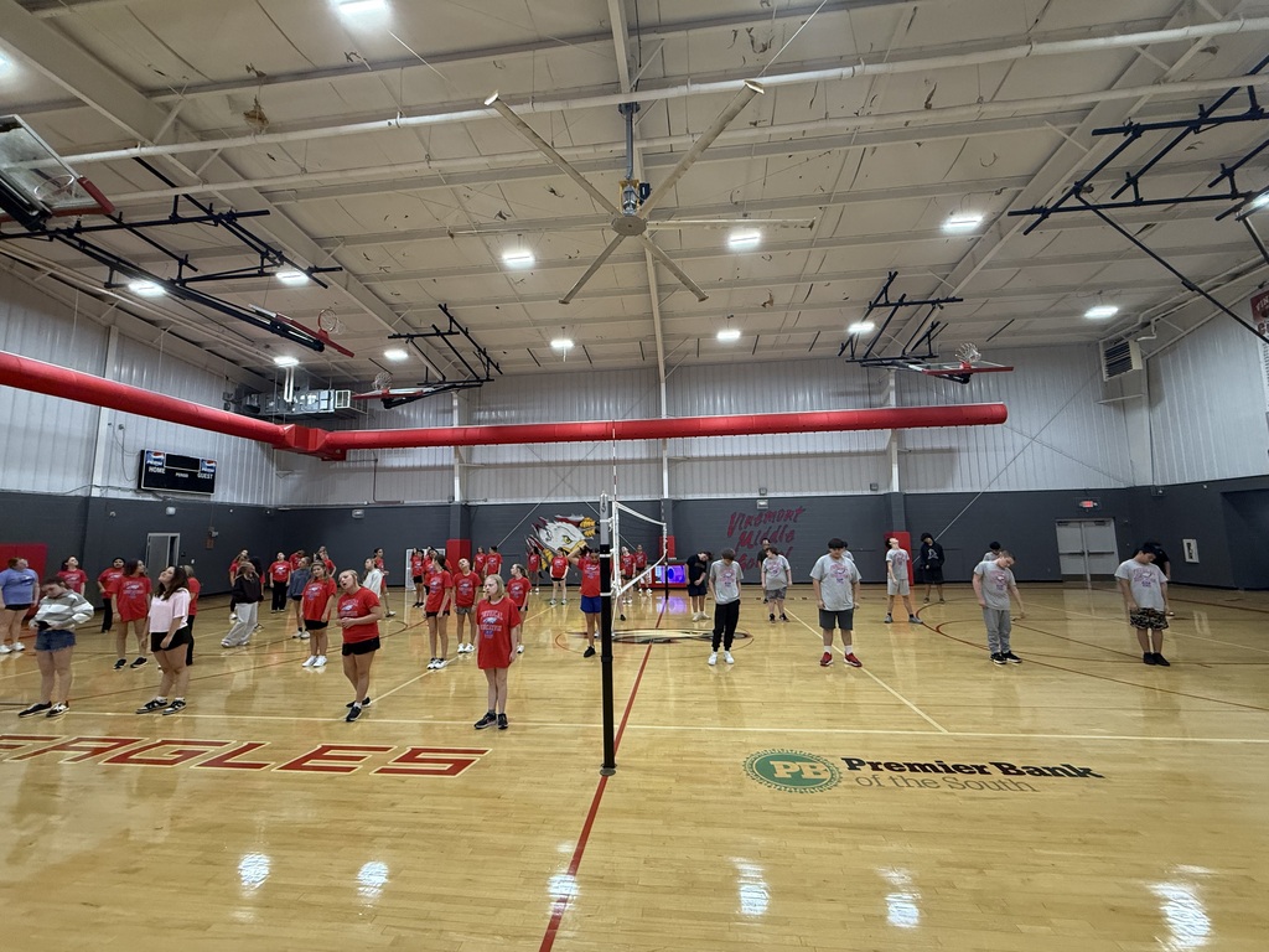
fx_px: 513
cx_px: 634
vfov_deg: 85.7
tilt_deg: +6.5
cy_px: 476
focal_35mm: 14
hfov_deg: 102.1
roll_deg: +0.9
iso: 250
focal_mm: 2.22
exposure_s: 1/120
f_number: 2.2
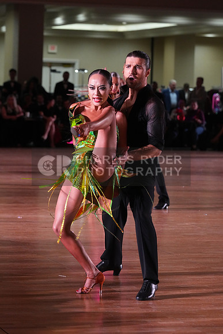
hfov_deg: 9.3
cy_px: 167
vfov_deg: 13.9
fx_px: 1374
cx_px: 112
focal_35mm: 148
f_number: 5.6
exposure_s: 1/200
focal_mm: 148
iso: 4000
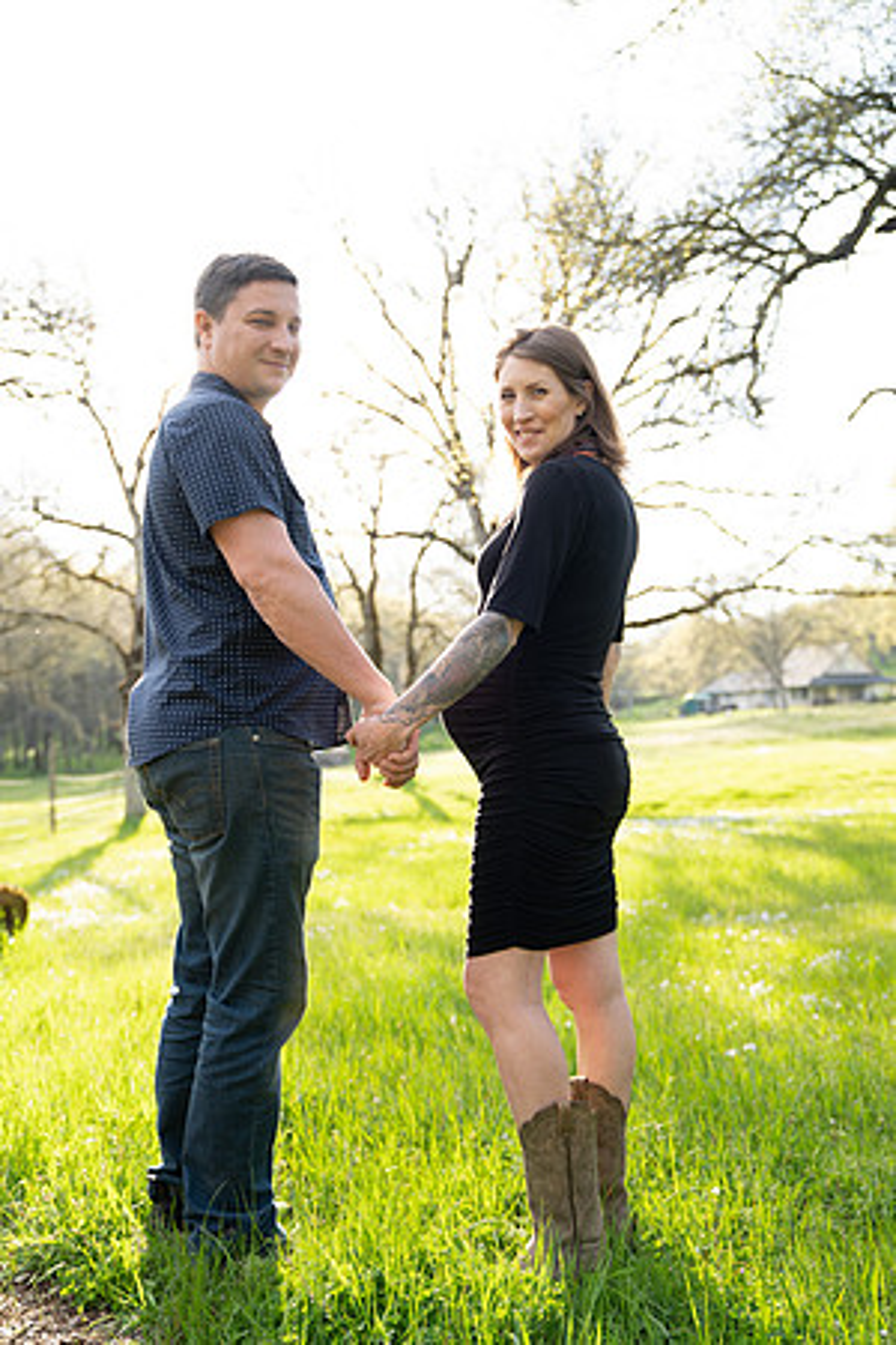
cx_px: 448
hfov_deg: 42.3
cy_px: 672
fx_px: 1157
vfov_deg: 60.3
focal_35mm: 31
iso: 160
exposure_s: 1/250
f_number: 2.8
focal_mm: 31
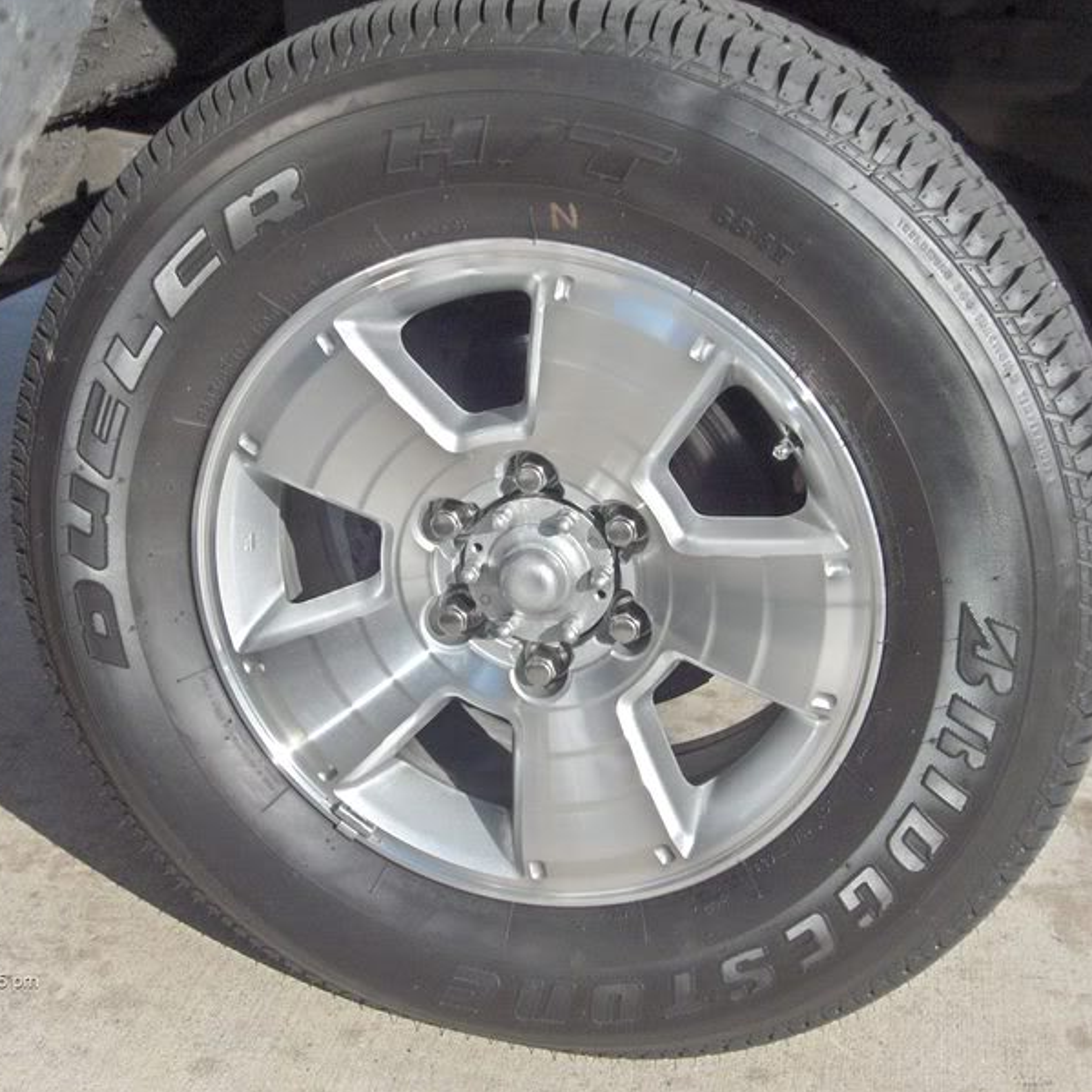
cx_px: 526
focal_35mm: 52
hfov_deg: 32.8
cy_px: 547
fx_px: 1856
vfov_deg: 32.8
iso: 100
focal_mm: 9
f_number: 5
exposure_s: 1/800
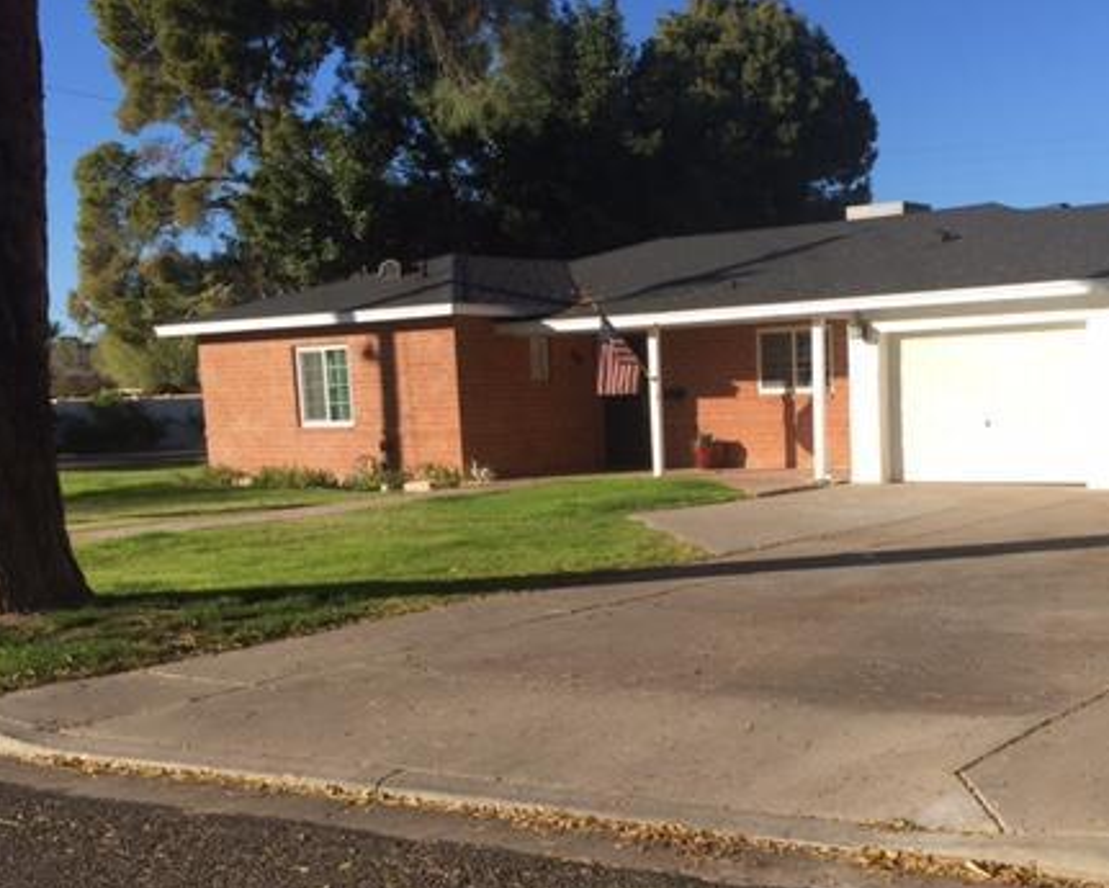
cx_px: 715
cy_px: 571
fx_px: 1379
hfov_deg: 43.4
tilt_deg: -6.9
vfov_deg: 35.4
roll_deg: +0.6
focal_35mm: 42
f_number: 2.2
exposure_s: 1/1582
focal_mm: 4.15
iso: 32
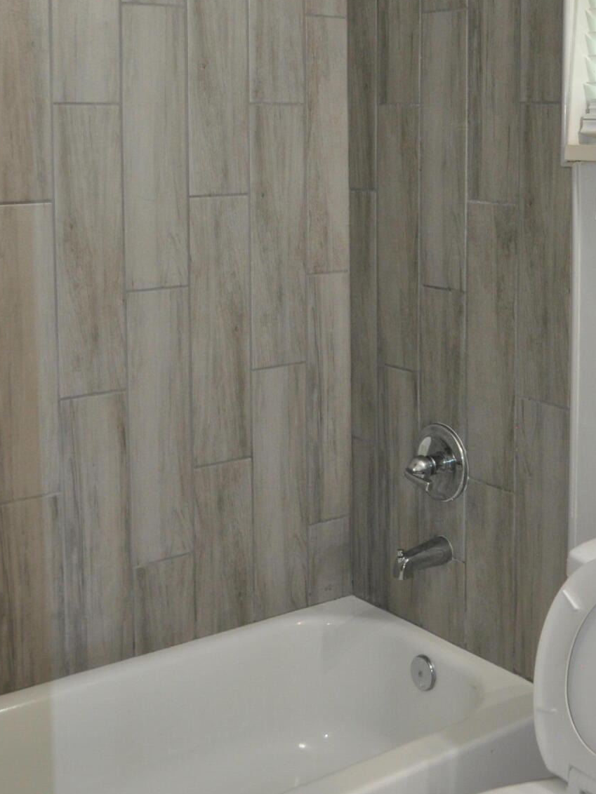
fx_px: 1286
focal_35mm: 56
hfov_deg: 25.9
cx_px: 424
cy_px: 210
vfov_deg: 33.7
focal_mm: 22
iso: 800
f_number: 3.8
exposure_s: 1/60
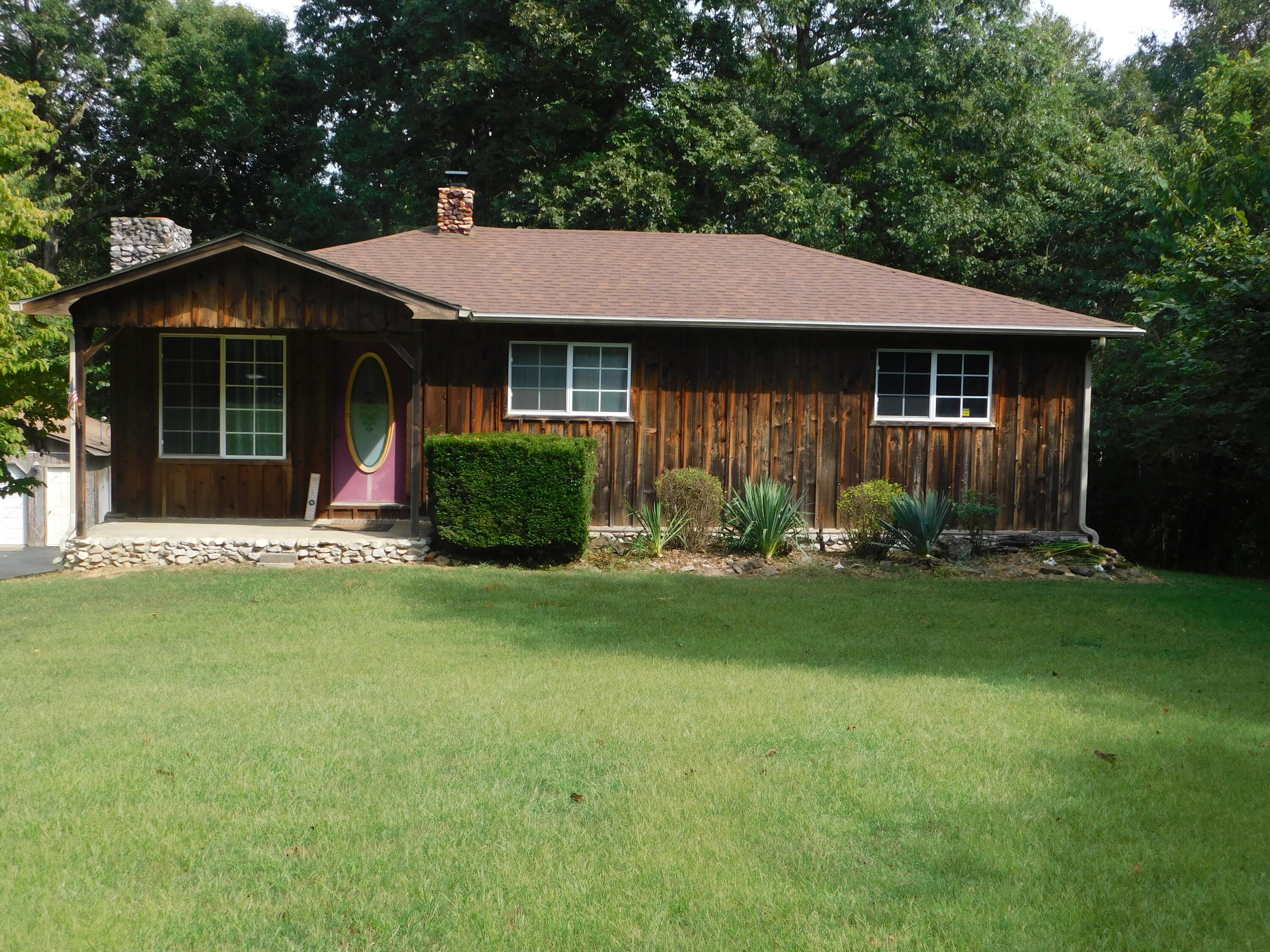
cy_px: 476
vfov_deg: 36.0
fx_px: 1468
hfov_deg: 46.8
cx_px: 635
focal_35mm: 40
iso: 125
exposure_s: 1/500
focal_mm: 7.1
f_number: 3.6
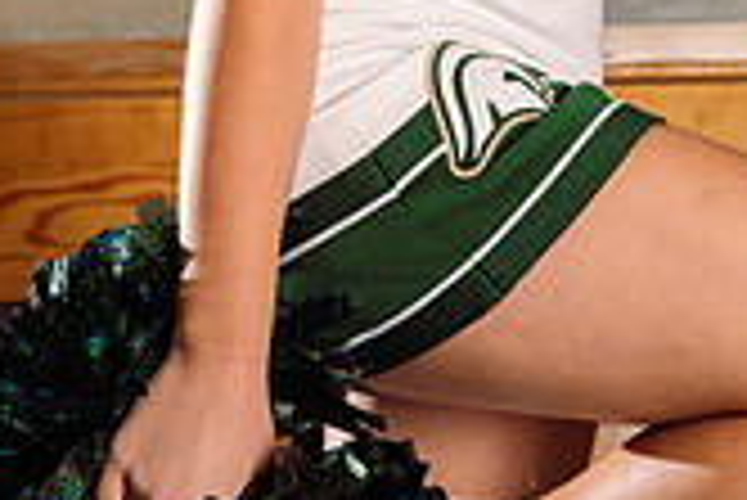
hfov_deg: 10.8
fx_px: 3946
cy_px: -486
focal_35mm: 190
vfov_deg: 7.0
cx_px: 405
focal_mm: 70
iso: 125
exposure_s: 1/250
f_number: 5.6
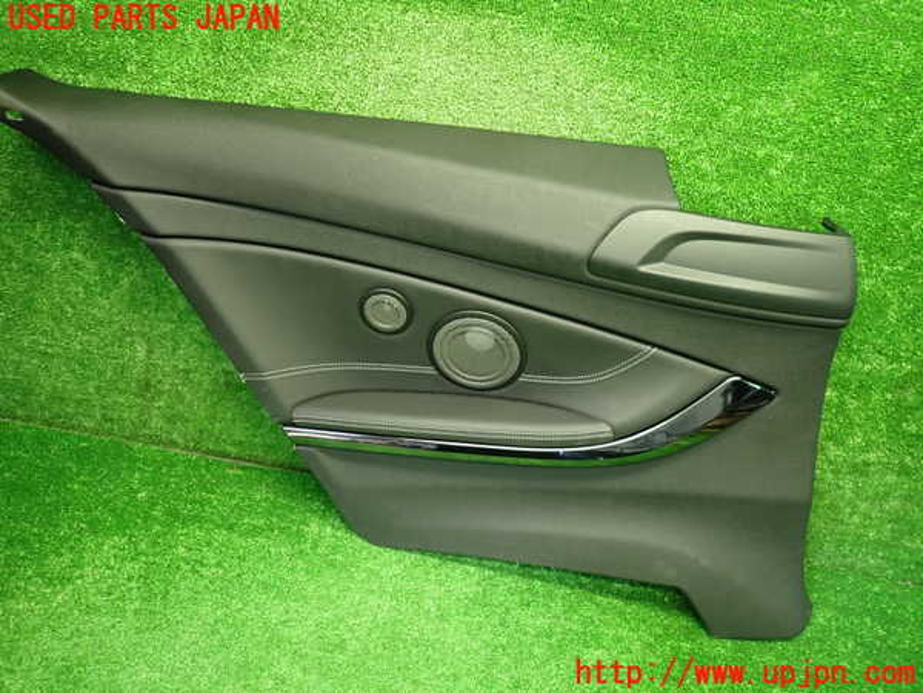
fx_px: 667
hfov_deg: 69.4
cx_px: 462
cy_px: 346
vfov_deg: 54.9
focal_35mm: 25
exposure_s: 1/30
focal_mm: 4.5
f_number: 2
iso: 320
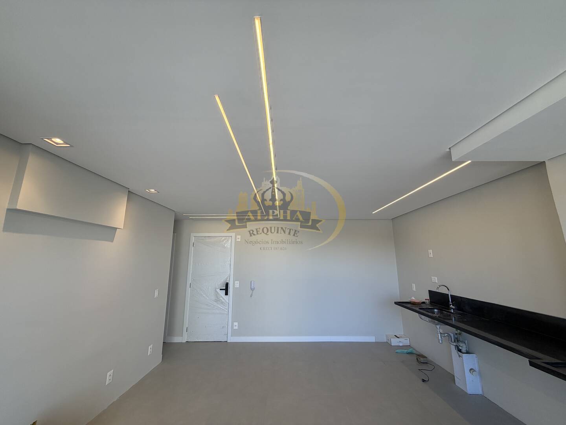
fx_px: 229
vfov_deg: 85.7
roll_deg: +0.0
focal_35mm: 14
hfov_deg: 102.1
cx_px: 283
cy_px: 212
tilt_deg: +12.2
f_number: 2.2
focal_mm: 2.22
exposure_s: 1/120
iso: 64
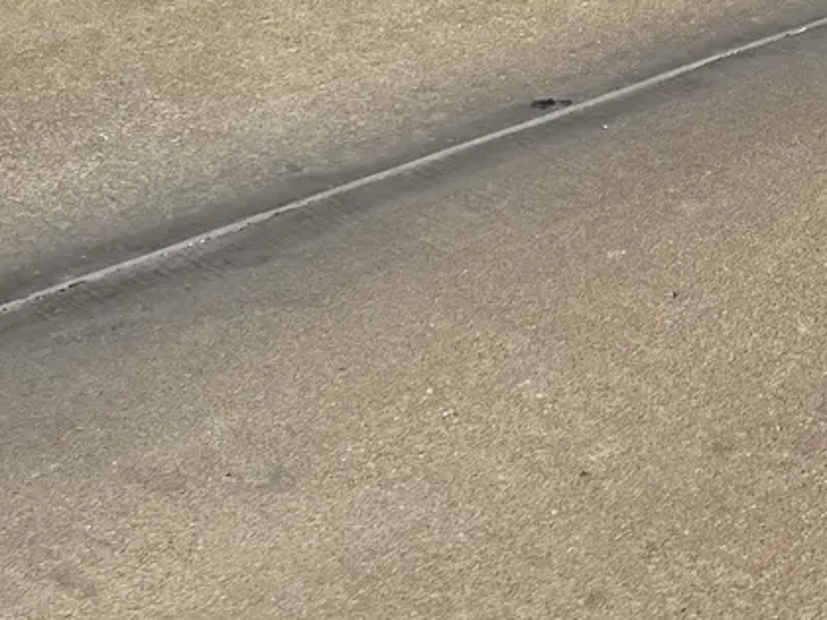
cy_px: -417
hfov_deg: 18.8
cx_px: 979
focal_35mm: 99
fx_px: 2365
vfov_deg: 13.7
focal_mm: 5.7
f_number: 1.5
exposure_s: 1/6211
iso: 50
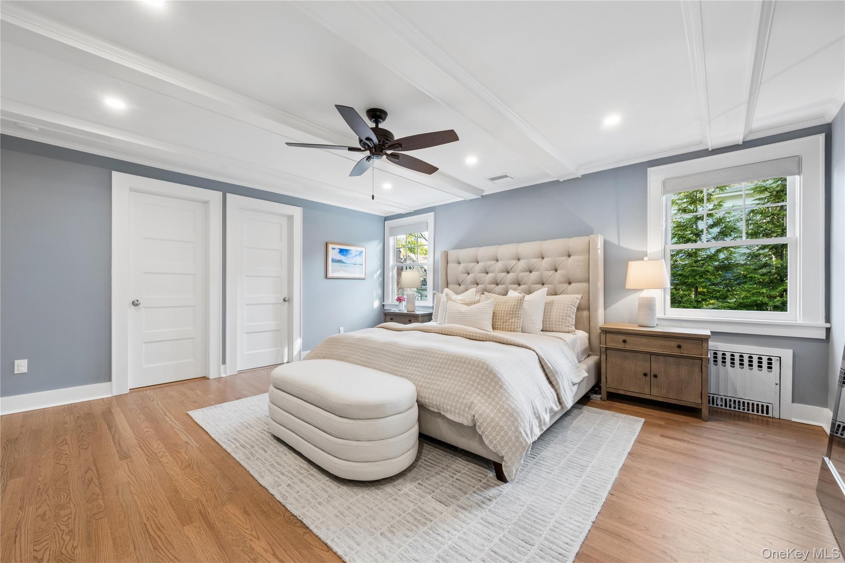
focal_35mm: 14
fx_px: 329
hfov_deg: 104.3
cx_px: 422
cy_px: 282
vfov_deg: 81.2
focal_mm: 9.1
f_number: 11
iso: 320
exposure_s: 1/3.33
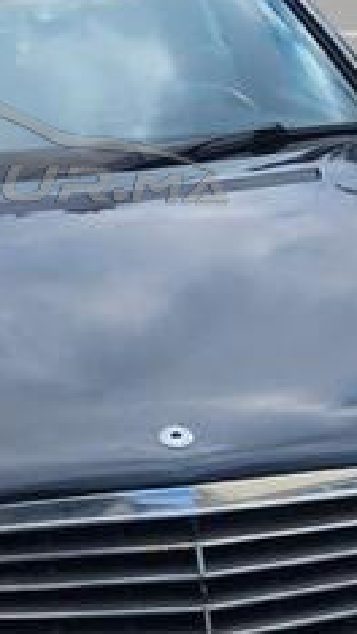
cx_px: -11
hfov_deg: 12.9
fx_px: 1562
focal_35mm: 93
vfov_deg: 22.7
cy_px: 148
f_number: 1.8
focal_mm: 5.4
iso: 20
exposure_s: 1/973
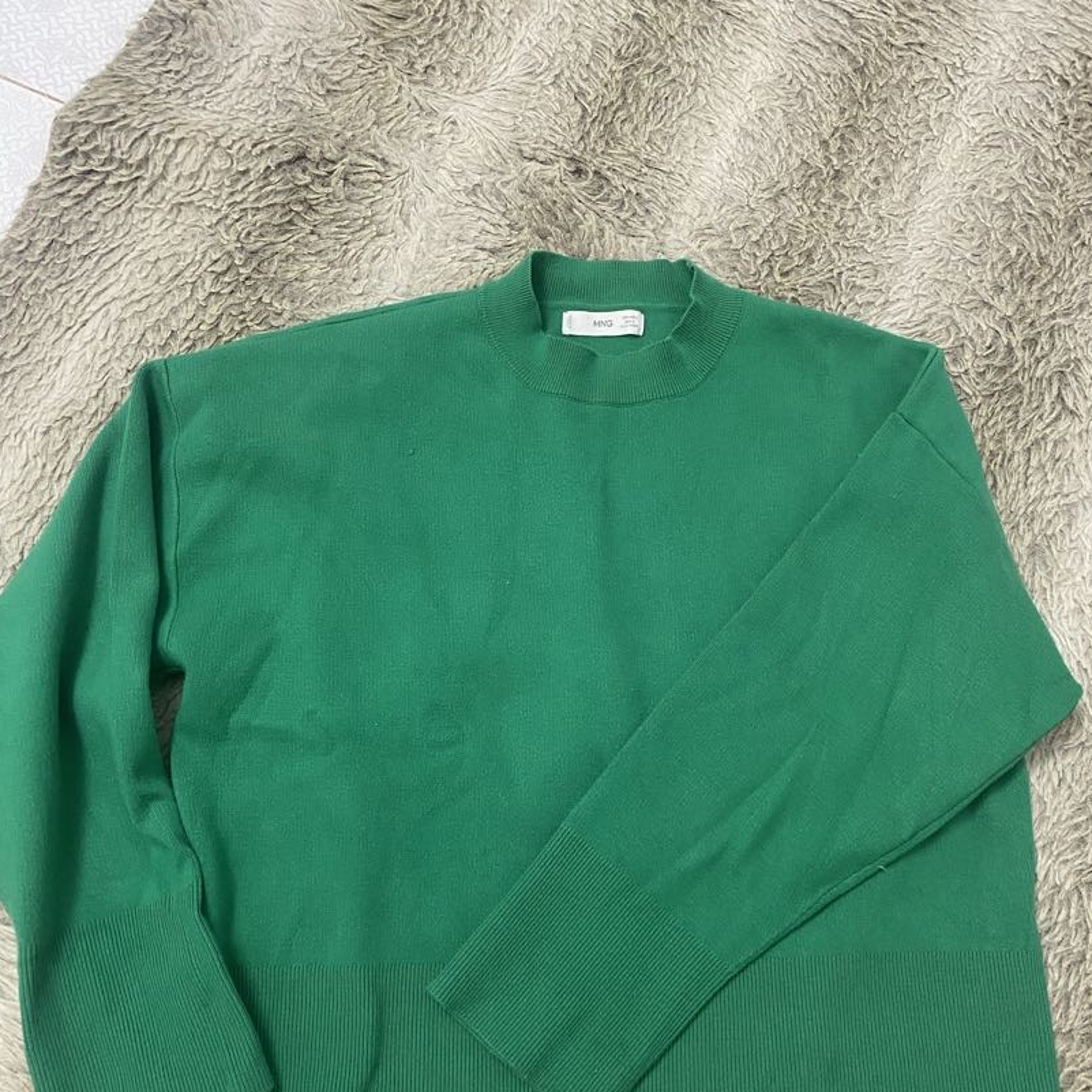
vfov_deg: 52.4
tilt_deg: -74.3
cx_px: 549
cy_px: 605
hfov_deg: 52.5
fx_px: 1106
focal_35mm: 31
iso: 320
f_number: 1.8
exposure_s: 1/50
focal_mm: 4.25
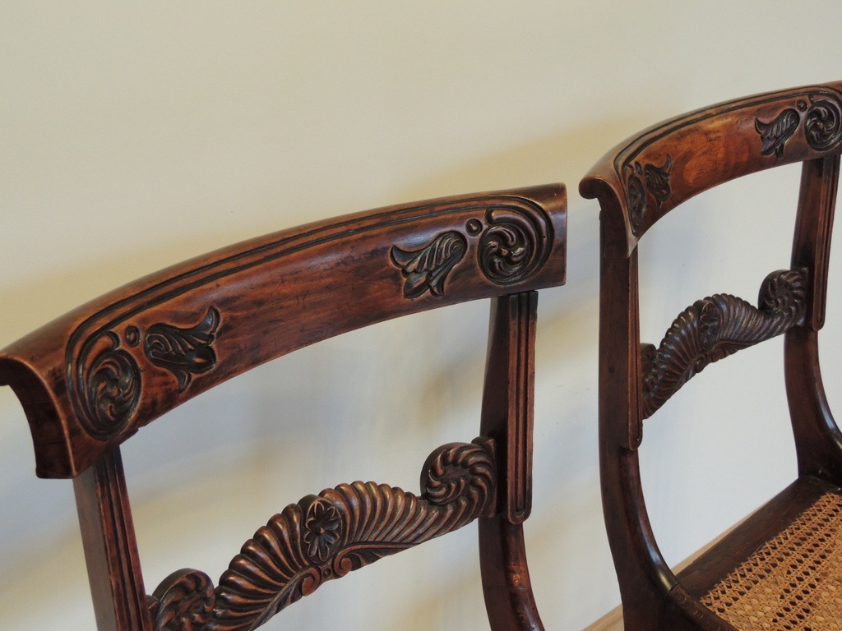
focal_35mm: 50
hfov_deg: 38.2
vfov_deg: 29.1
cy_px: 316
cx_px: 421
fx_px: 1216
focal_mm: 8.9
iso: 400
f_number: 3.6
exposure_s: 1/40
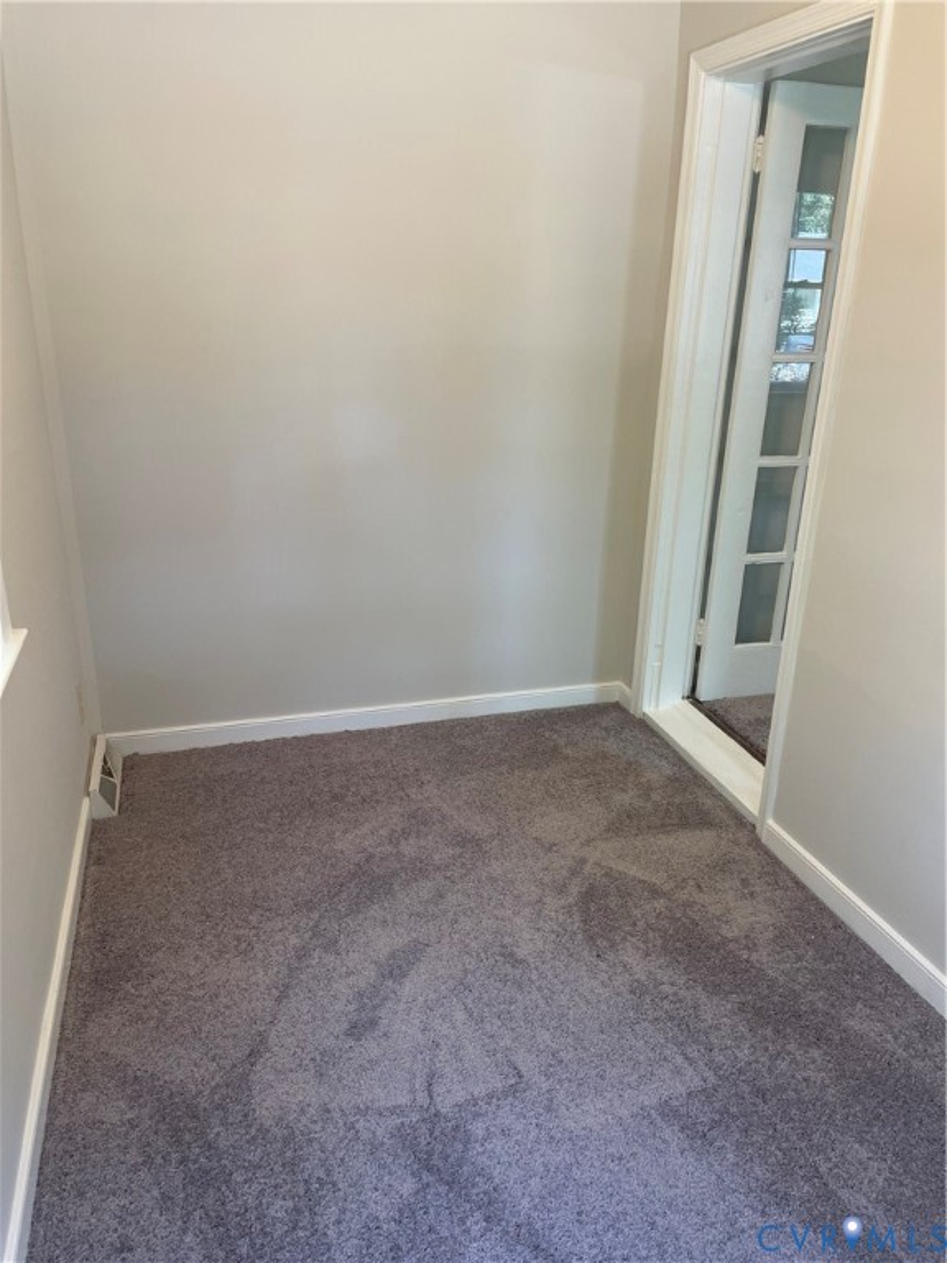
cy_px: 632
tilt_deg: -20.6
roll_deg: -1.1
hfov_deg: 53.1
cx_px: 474
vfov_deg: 67.3
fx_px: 948
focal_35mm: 26
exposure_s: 1/60
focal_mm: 4.2
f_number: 1.6
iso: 64
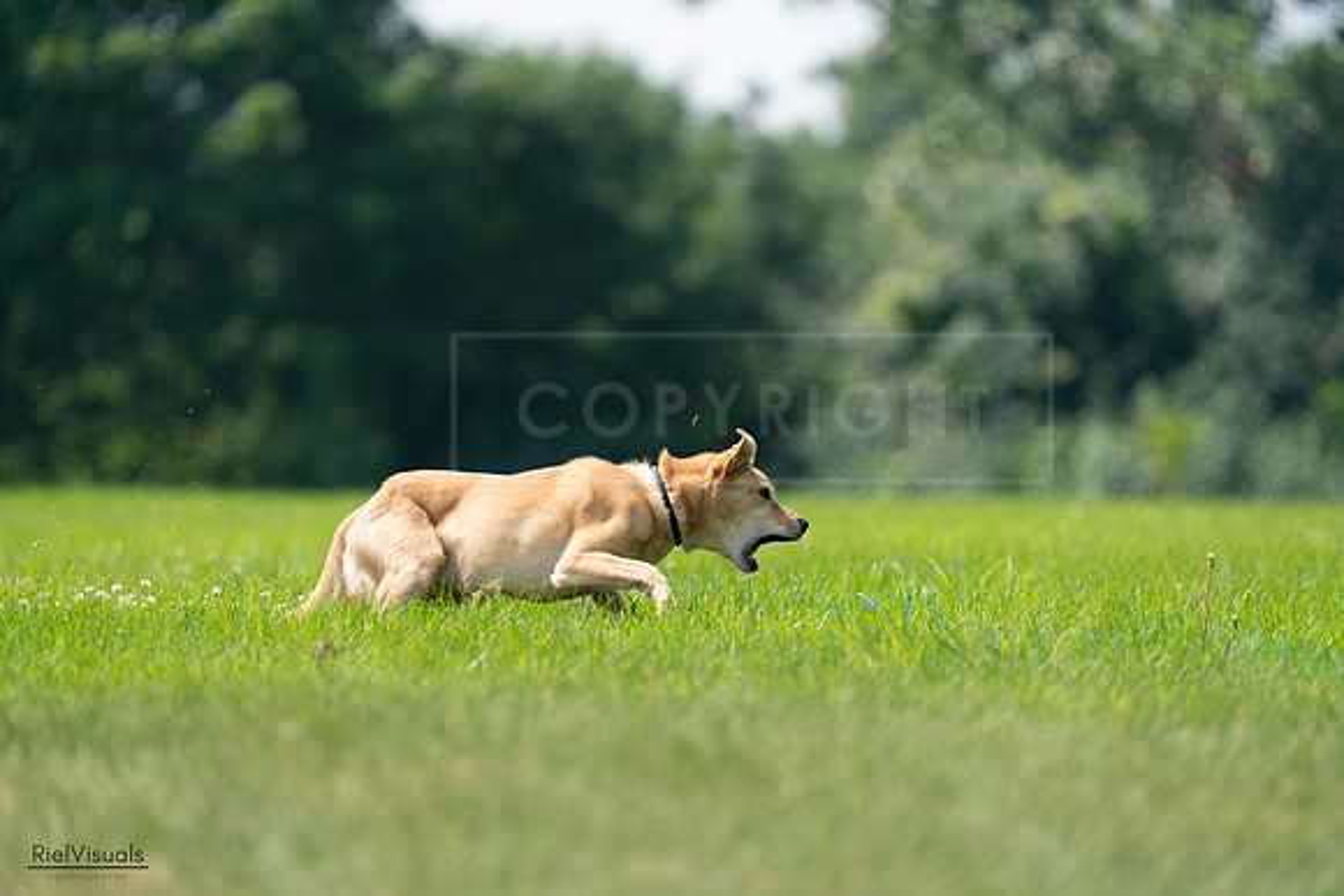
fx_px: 17438
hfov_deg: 4.4
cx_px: 672
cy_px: 448
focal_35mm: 467
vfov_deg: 2.9
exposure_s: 1/4000
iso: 1600
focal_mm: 467
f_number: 6.3
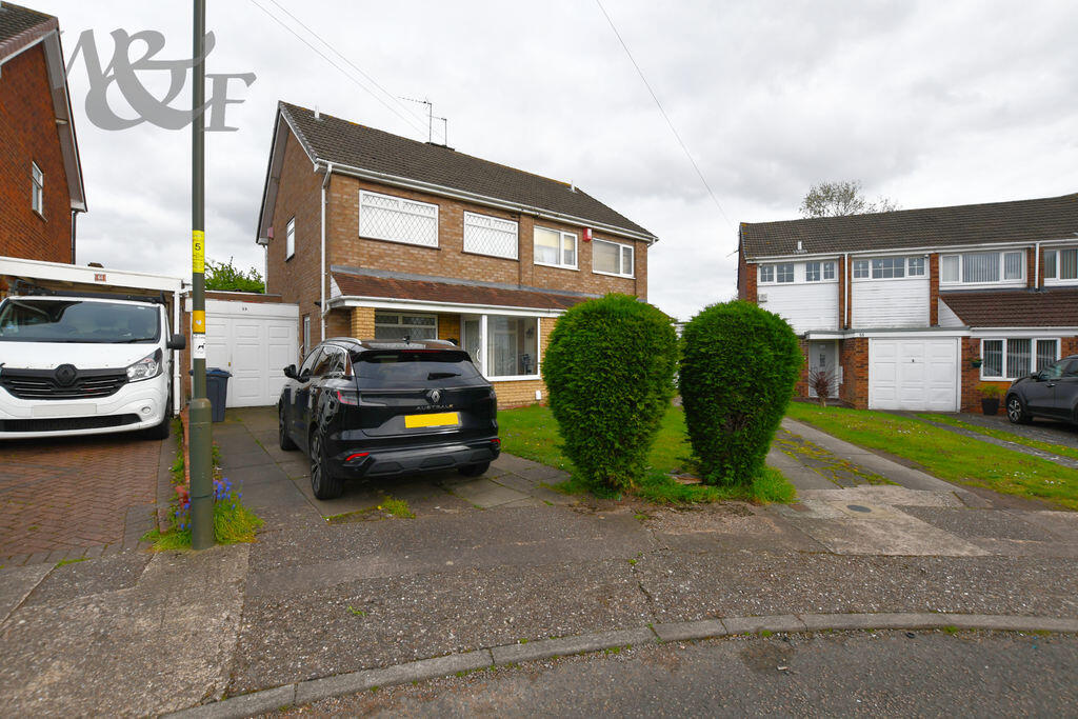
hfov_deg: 100.4
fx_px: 449
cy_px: 360
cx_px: 539
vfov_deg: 77.3
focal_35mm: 15
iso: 125
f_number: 8
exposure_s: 1/250
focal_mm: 10
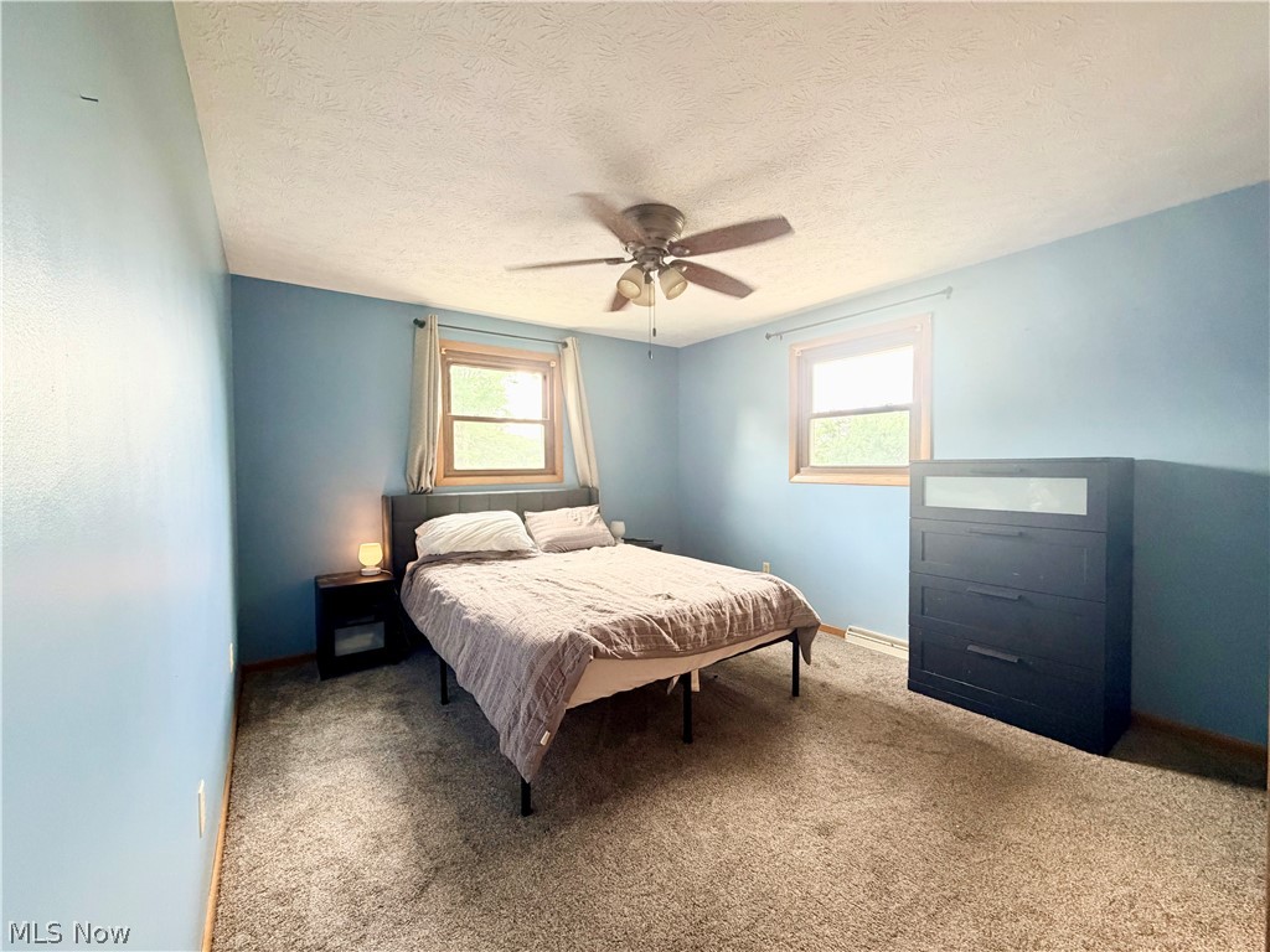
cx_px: 635
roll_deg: +0.1
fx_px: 514
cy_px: 476
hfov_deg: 102.1
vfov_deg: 85.7
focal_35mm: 14
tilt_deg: -1.3
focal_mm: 2.22
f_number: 2.2
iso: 320
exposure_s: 1/84
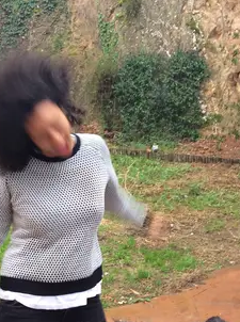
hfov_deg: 27.3
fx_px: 492
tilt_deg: -15.2
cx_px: 87
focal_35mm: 53
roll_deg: +2.8
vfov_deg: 36.0
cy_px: 204
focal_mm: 3.3
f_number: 2.4
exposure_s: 1/25
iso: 32
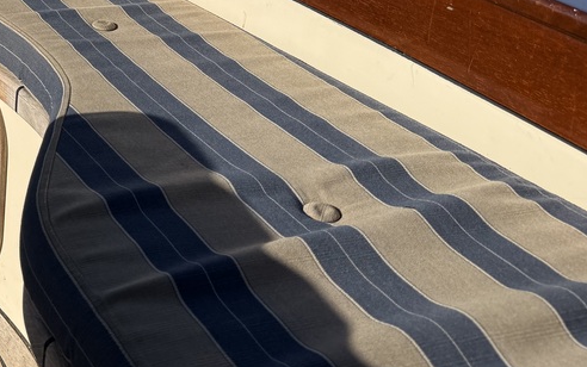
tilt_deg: -16.1
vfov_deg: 19.9
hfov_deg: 30.1
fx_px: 992
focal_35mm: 62
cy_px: -56
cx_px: -32
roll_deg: +1.2
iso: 80
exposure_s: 1/5319
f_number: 1.78
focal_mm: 6.76
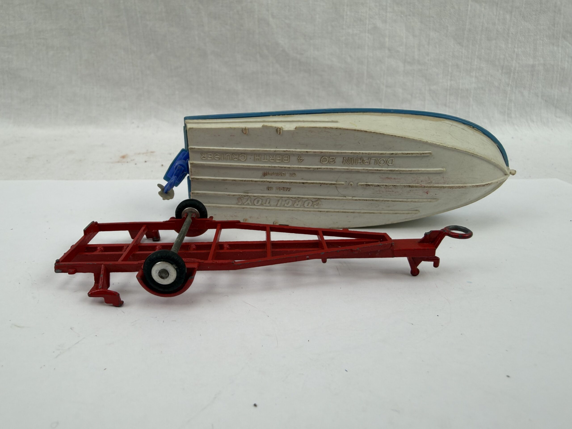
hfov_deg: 71.6
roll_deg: +1.6
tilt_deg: -19.9
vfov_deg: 56.8
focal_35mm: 24
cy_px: 214
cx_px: 286
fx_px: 397
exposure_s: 1/100
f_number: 2.2
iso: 40
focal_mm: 2.22
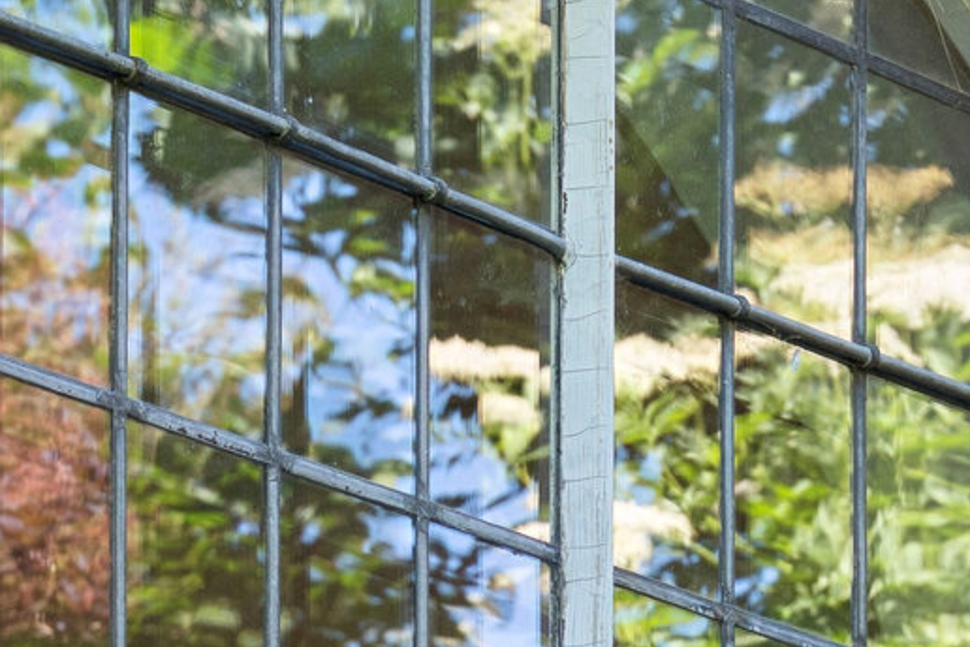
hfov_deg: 6.1
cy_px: 882
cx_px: 592
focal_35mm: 337
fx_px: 9080
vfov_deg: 4.1
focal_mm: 58
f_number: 6.3
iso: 160
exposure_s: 1/50
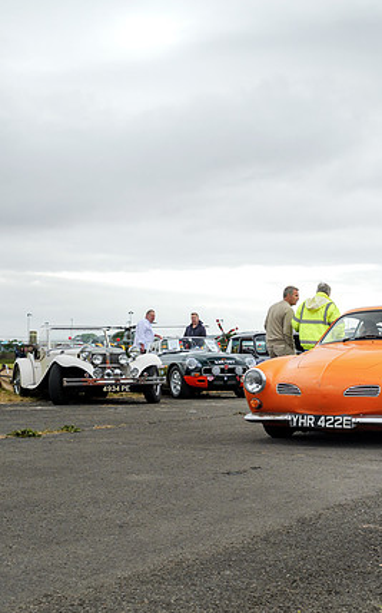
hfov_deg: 22.4
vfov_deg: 35.6
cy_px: 348
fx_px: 951
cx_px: 302
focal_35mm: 57
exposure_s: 1/200
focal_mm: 16
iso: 100
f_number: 4.5
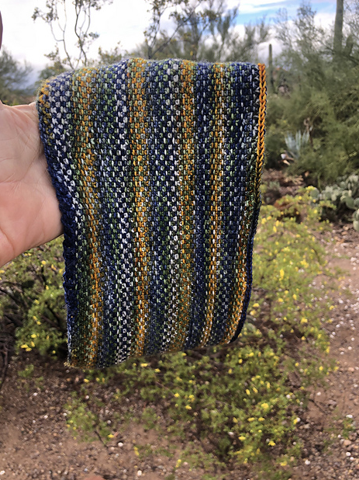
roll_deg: +2.9
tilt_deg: -19.6
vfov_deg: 61.7
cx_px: 181
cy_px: 235
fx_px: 401
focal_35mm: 29
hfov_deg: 48.2
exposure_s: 1/177
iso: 20
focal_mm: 4
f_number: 1.8
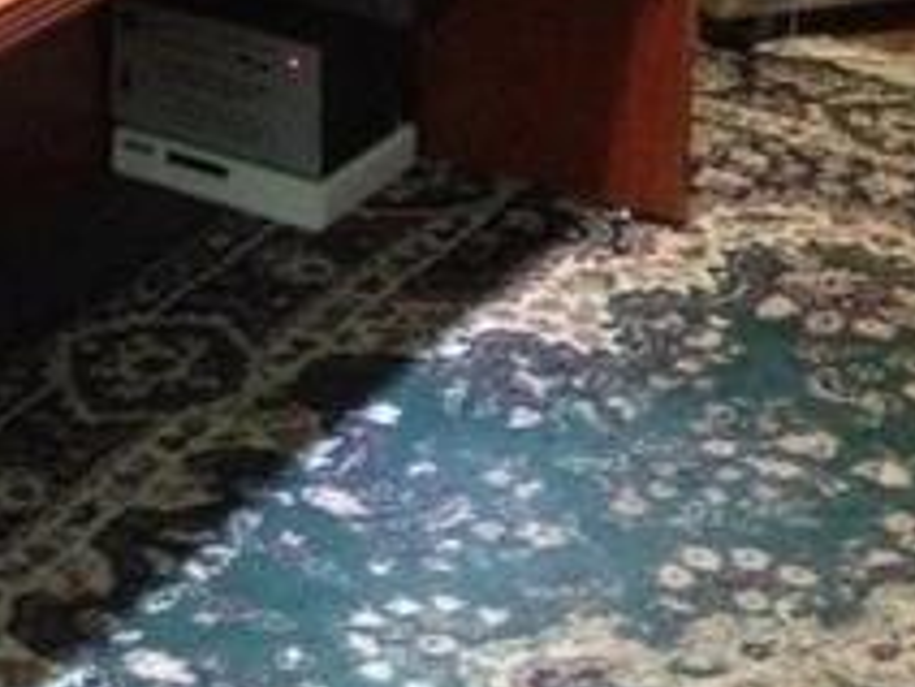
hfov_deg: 16.9
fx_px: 3013
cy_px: -315
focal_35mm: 114
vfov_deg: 12.4
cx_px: 26
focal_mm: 4.28
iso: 800
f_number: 2.4
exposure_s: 1/15
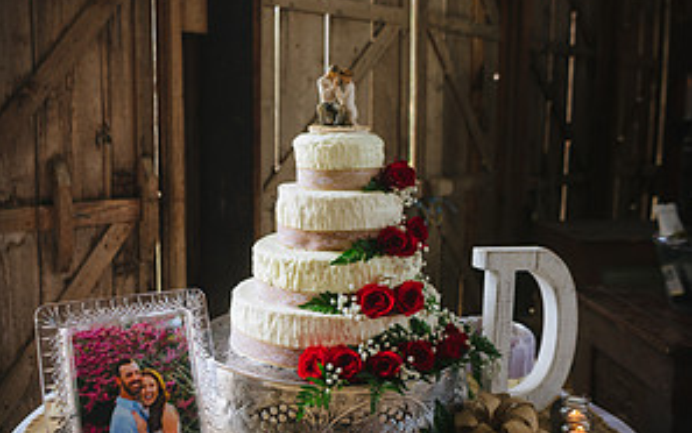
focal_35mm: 37
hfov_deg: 52.7
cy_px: 193
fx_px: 698
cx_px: 347
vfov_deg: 34.5
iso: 400
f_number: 2.8
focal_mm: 24
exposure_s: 1/250
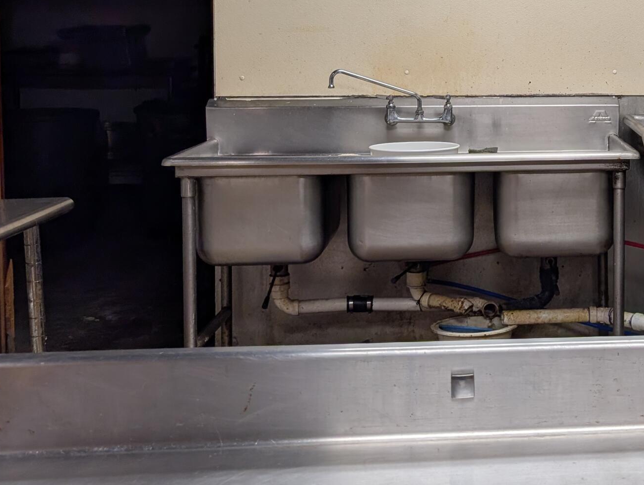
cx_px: 629
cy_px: 88
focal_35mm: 55
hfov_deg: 32.4
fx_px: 1024
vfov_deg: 26.1
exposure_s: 1/36.8
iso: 36
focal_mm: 6.9
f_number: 1.68
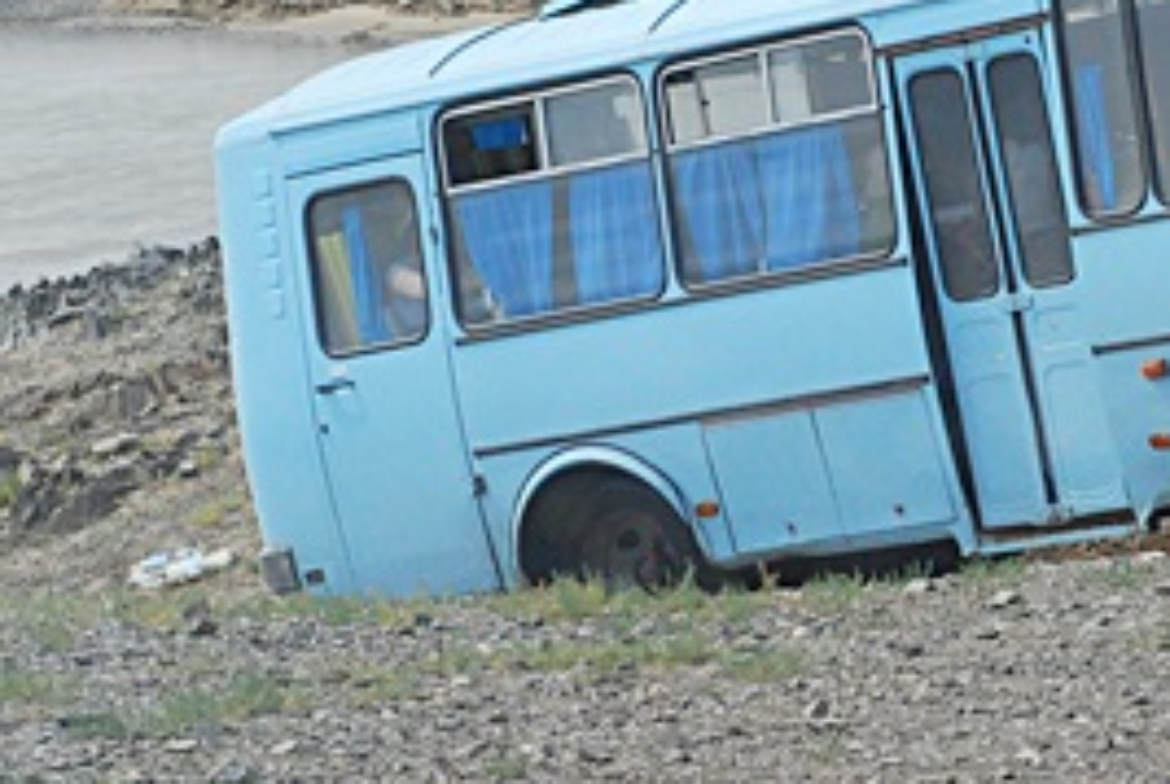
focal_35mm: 225
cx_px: 1262
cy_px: 131
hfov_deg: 9.1
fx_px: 7325
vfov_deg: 6.1
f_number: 5.6
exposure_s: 1/1250
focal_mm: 50
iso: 400
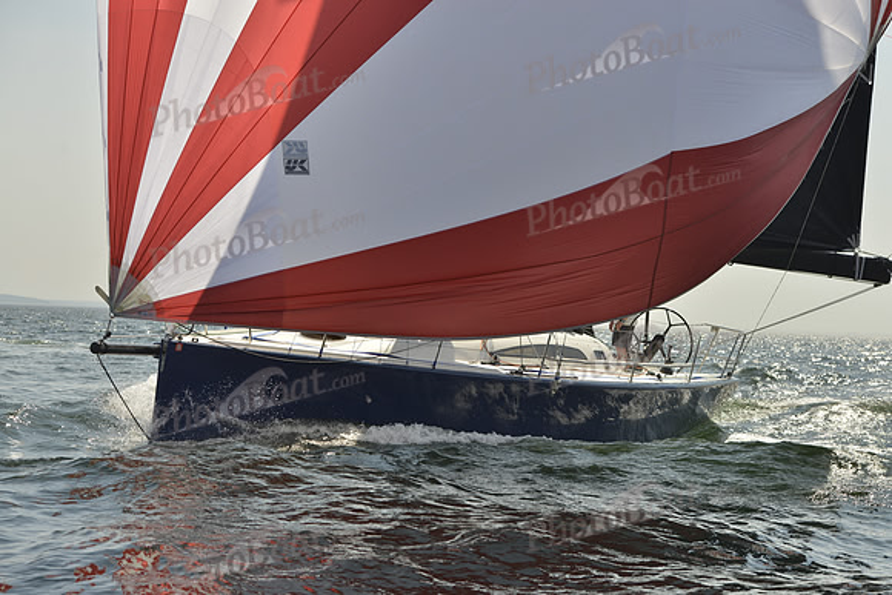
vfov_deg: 17.5
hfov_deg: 26.0
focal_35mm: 78
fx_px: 1933
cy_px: 298
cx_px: 446
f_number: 7.1
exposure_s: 1/1250
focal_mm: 78
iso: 200
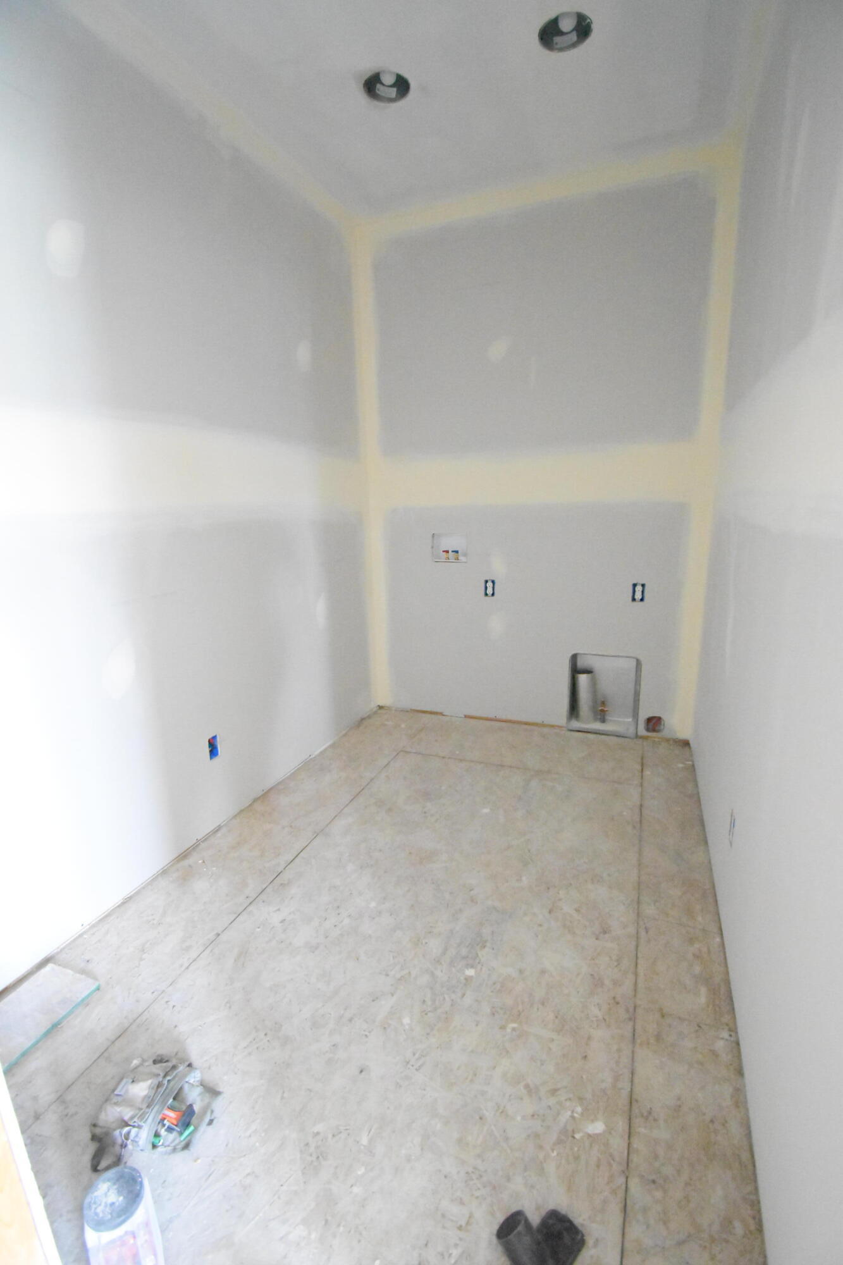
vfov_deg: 100.4
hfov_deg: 77.3
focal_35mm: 15
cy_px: 632
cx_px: 422
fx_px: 527
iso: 12800
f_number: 4.5
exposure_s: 1/60
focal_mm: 10
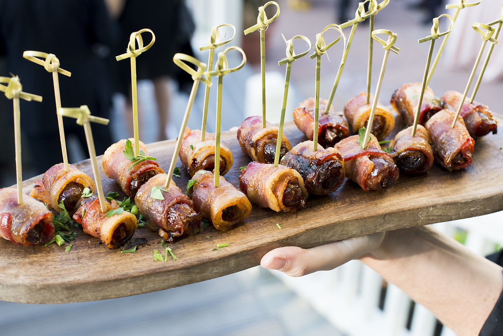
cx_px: 252
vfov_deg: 27.0
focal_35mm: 50
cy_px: 168
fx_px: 699
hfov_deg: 39.6
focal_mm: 50
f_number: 8
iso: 1250
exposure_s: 1/250
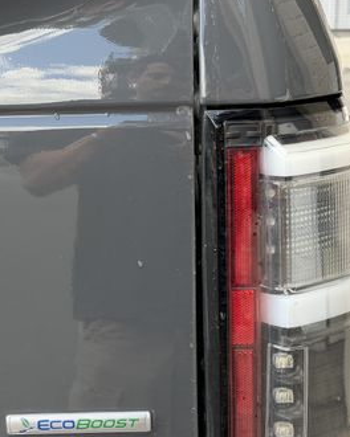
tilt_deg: -11.8
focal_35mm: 91
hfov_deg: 16.9
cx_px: 126
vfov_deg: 21.0
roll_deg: -0.1
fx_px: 1178
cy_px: 248
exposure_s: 1/379
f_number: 1.78
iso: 64
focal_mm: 6.76
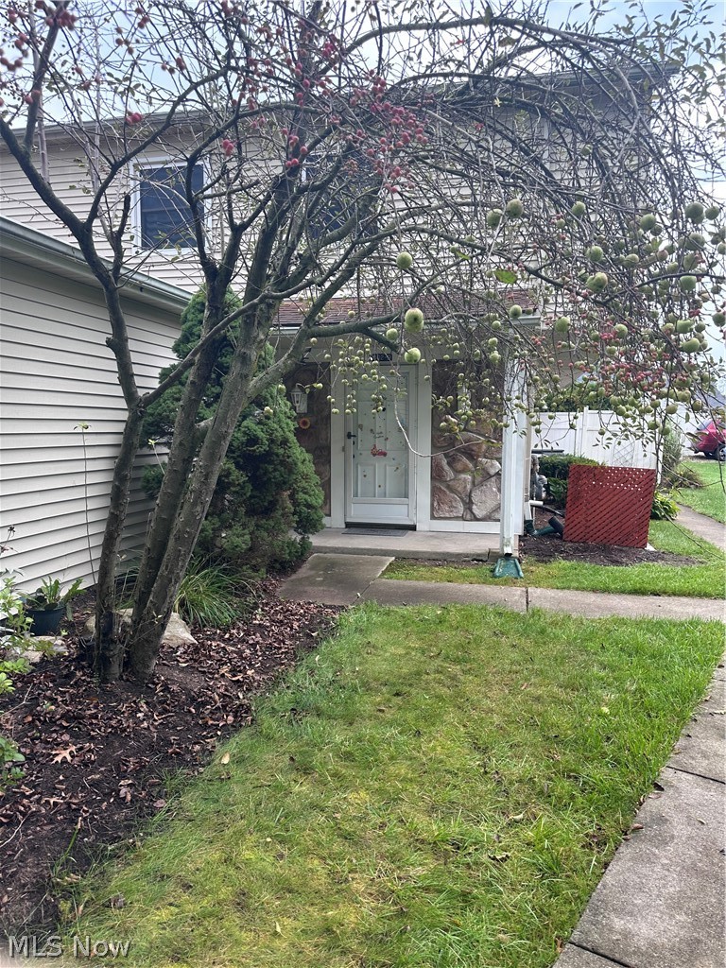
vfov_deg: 71.6
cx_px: 363
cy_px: 484
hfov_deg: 56.8
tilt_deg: -4.5
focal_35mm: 24
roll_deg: -0.7
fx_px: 671
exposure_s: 1/136
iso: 64
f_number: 1.78
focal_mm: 6.86
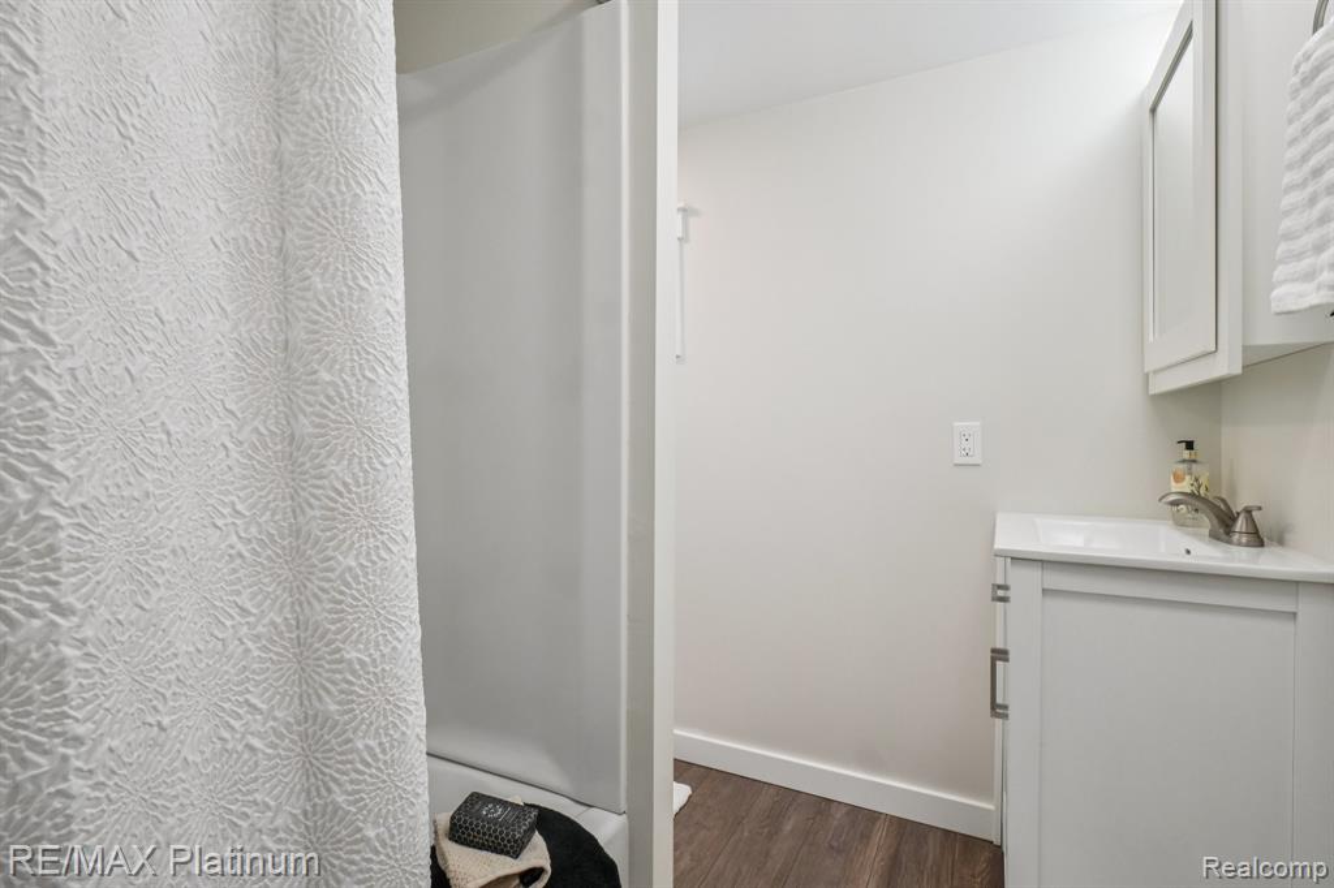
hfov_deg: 95.0
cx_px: 667
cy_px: 444
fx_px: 611
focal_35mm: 16
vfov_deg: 72.0
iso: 400
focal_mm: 11
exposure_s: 1/30
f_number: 8
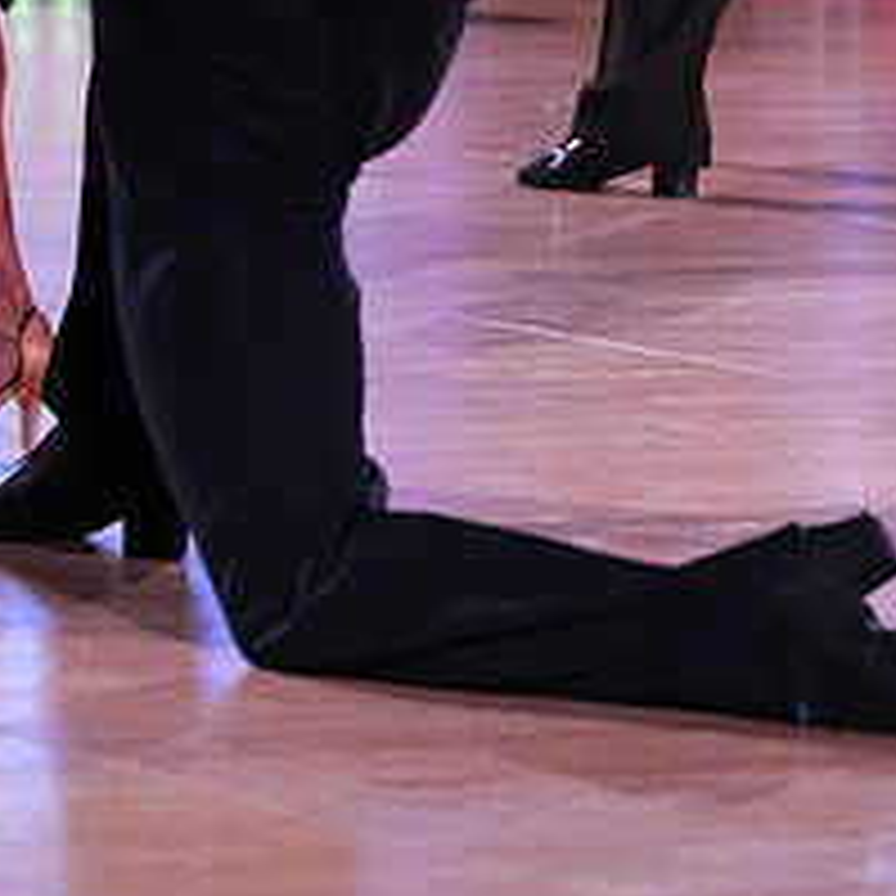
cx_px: 146
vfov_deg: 4.3
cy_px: -369
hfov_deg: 4.4
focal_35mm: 402
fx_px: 11772
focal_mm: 162
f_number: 4.5
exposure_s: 1/320
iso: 4000
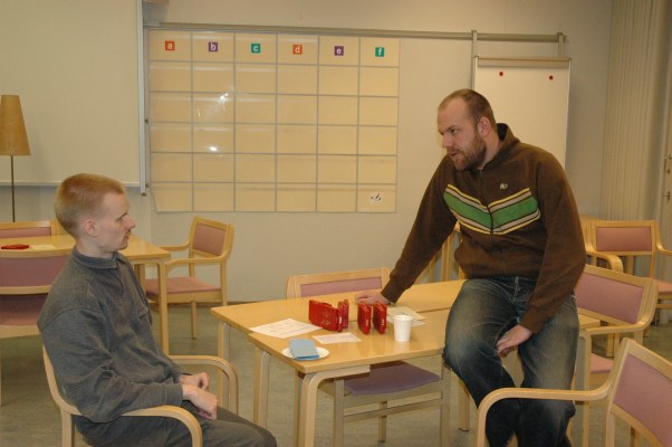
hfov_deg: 45.0
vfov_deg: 30.8
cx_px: 336
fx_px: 811
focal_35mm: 44
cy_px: 224
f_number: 5
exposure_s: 1/125
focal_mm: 29
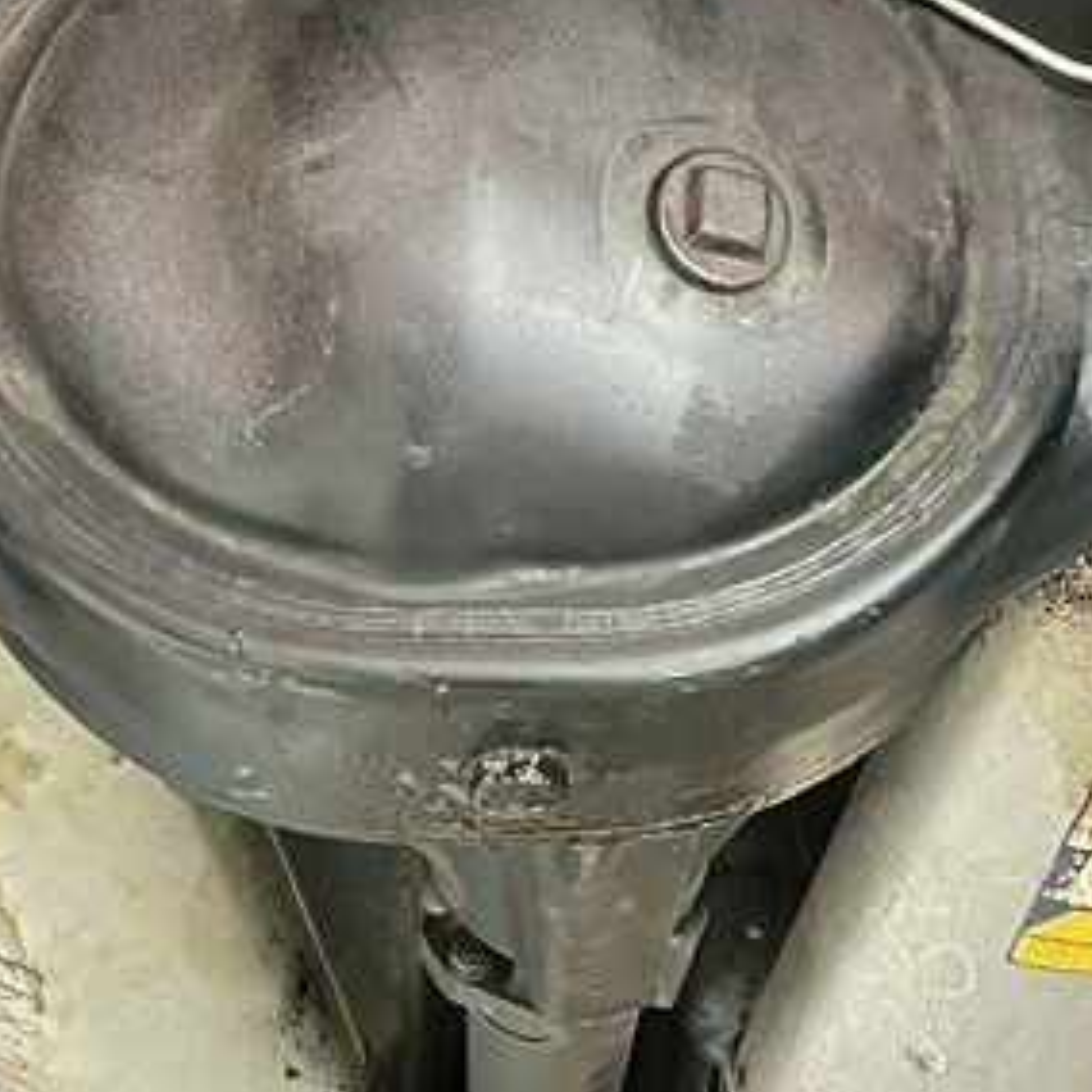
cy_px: 700
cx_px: 550
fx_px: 3462
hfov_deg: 17.9
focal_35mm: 97
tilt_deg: +28.6
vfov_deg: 17.9
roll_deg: +1.5
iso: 500
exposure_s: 1/58
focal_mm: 5.1
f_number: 1.6
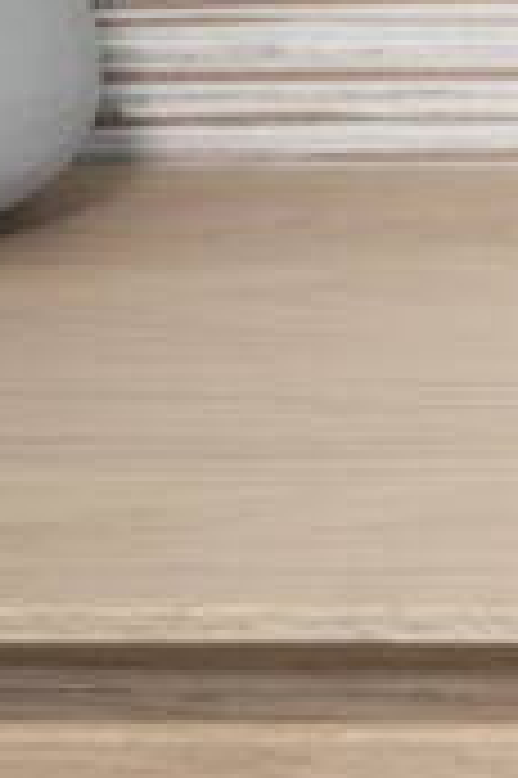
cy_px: 54
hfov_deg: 4.5
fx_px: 6314
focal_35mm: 292
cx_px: 1428
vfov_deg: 7.0
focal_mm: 42
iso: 320
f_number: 5.6
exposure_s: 1/8
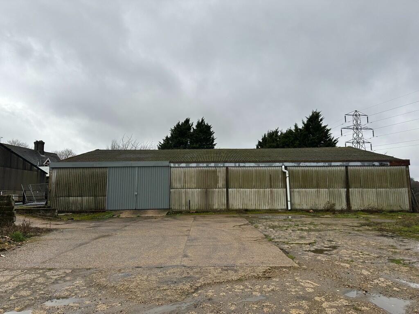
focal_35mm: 24
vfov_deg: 56.8
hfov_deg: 71.6
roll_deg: +1.2
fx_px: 291
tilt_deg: +7.6
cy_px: 157
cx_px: 210
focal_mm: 6.86
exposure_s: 1/623
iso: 80
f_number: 1.78
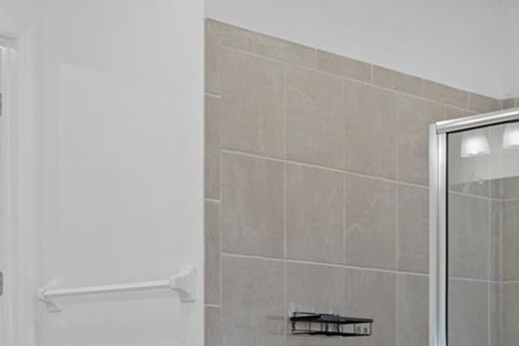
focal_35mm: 83
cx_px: -43
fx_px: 1197
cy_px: 386
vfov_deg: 16.0
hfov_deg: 23.1
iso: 320
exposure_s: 1/10
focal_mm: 27
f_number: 8
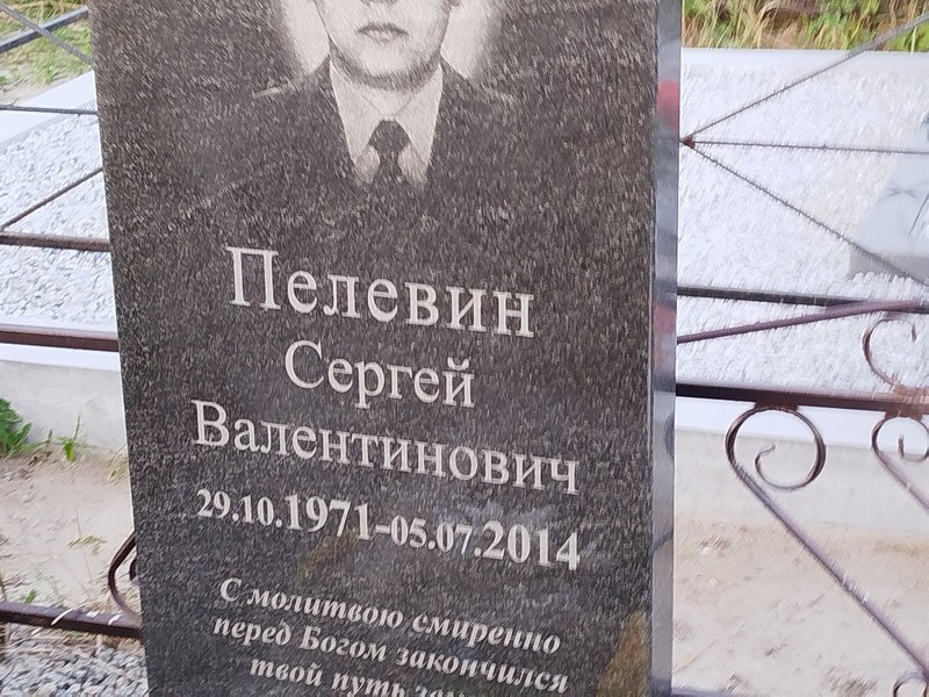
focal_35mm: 72
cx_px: 464
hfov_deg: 27.0
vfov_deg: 20.4
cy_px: 348
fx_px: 1932
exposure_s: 1/33
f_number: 1.7
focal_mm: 5.31
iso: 100
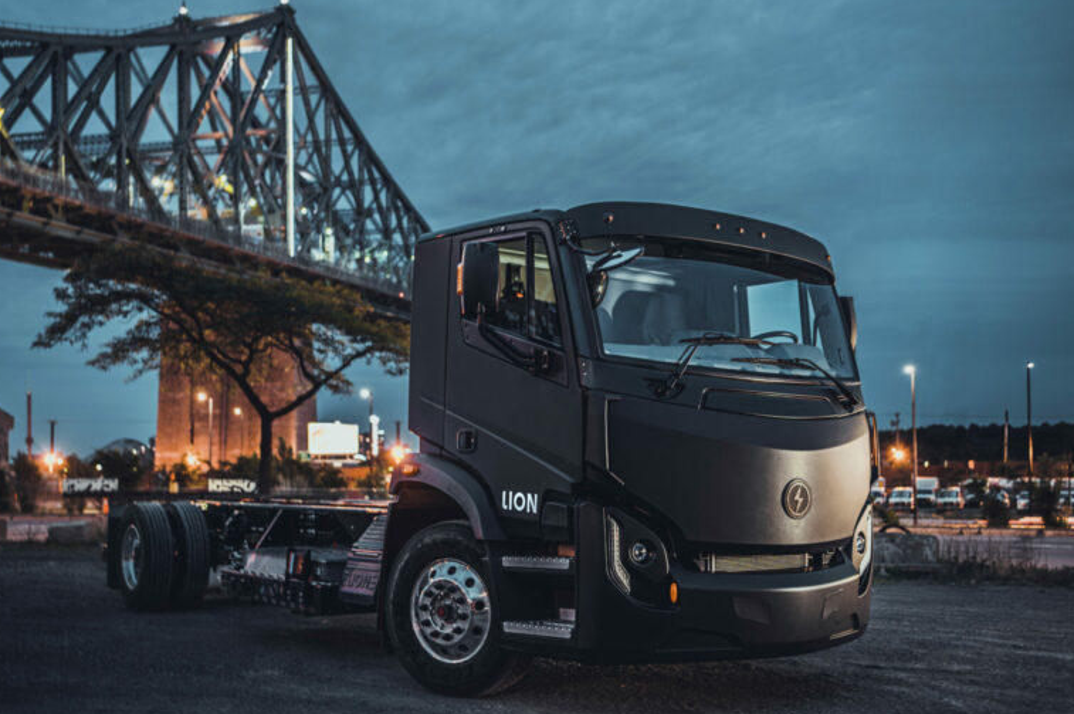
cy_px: 349
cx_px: 512
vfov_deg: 35.9
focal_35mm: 37
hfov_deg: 51.9
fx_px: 1103
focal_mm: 35
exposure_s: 1
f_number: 2.2
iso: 80
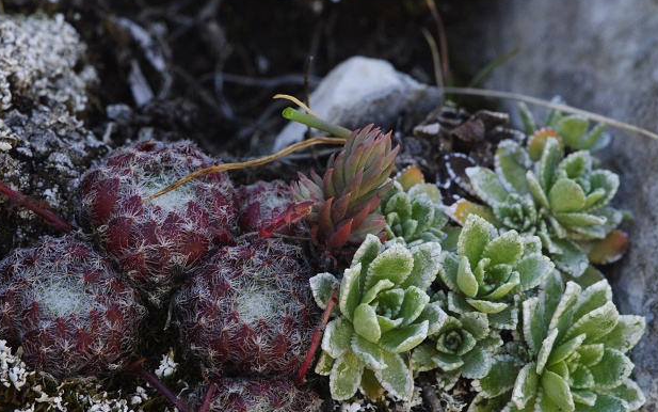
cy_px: 170
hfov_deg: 12.4
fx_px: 3025
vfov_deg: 7.8
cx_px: 260
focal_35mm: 169
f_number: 10
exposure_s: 1/100
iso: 400
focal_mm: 85
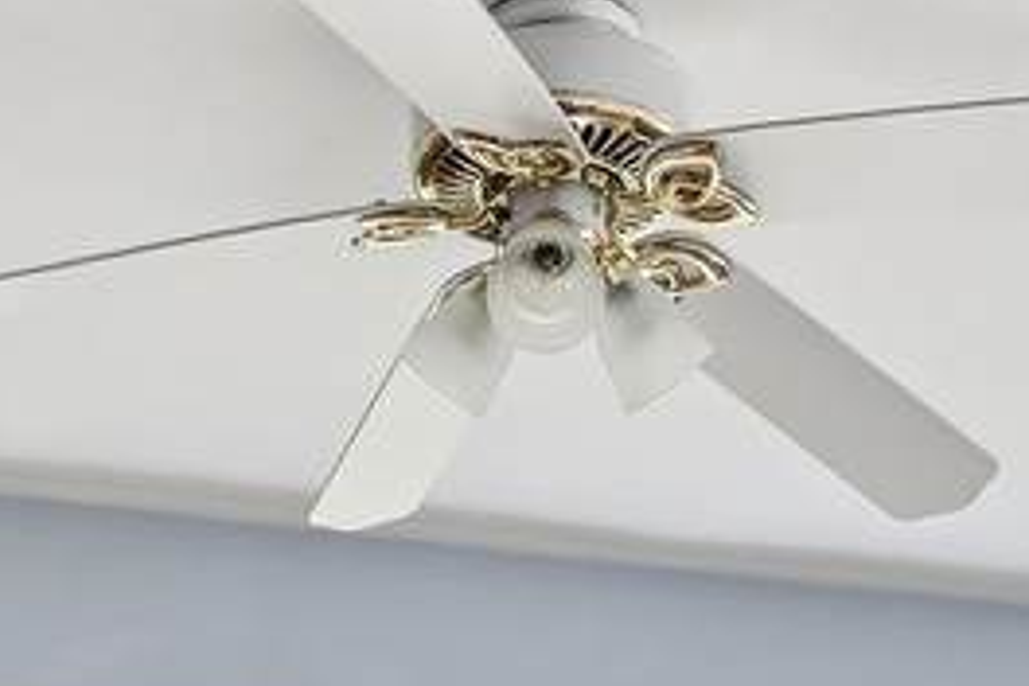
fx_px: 1944
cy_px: 1210
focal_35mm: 68
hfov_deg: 29.6
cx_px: 487
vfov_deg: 16.8
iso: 640
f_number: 7.1
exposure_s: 1/25
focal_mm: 14
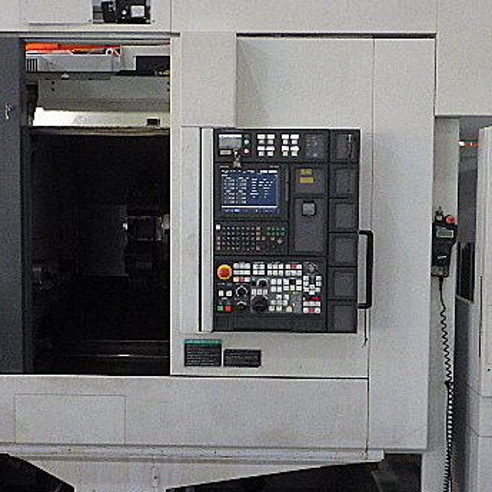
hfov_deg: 36.8
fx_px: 740
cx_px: 242
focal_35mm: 46
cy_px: 246
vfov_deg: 36.8
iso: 320
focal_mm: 5
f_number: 3.5
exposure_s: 1/45
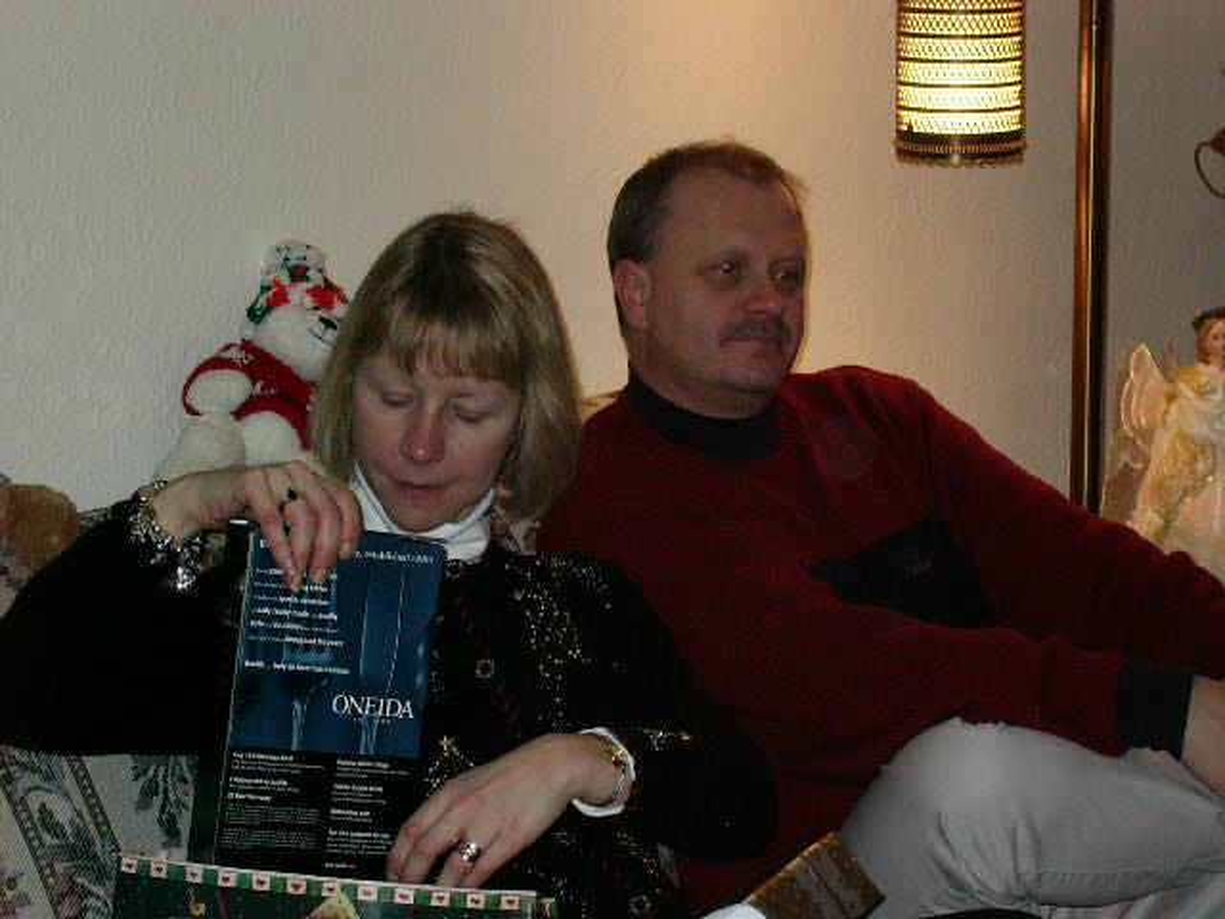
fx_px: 3716
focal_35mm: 105
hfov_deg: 18.7
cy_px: 460
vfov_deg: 14.1
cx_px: 612
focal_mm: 17.4
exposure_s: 1/60
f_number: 4.9
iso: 300
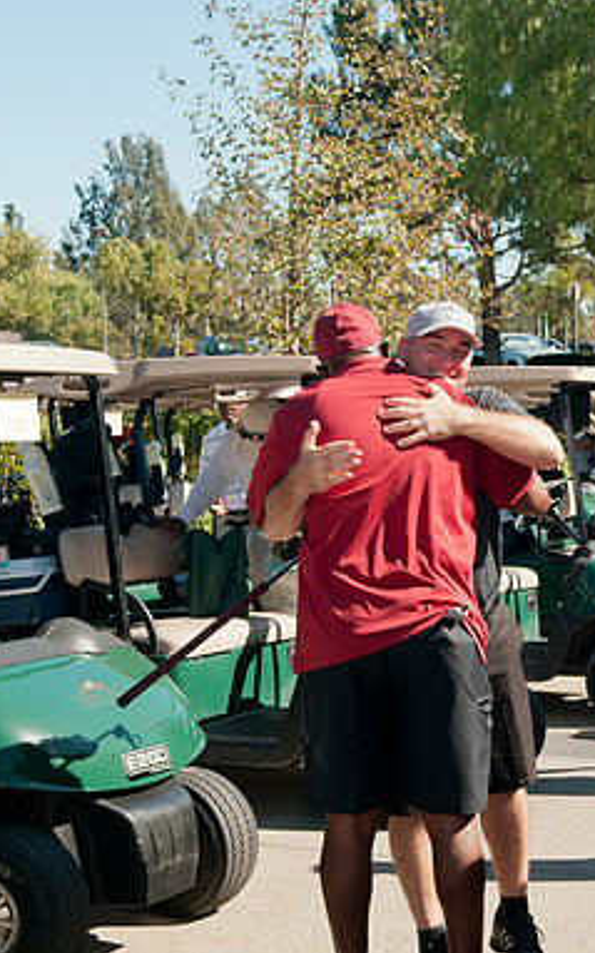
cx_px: 453
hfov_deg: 17.5
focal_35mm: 74
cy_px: 476
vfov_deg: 27.9
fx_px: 1922
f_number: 6.3
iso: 200
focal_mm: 32
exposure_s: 1/160
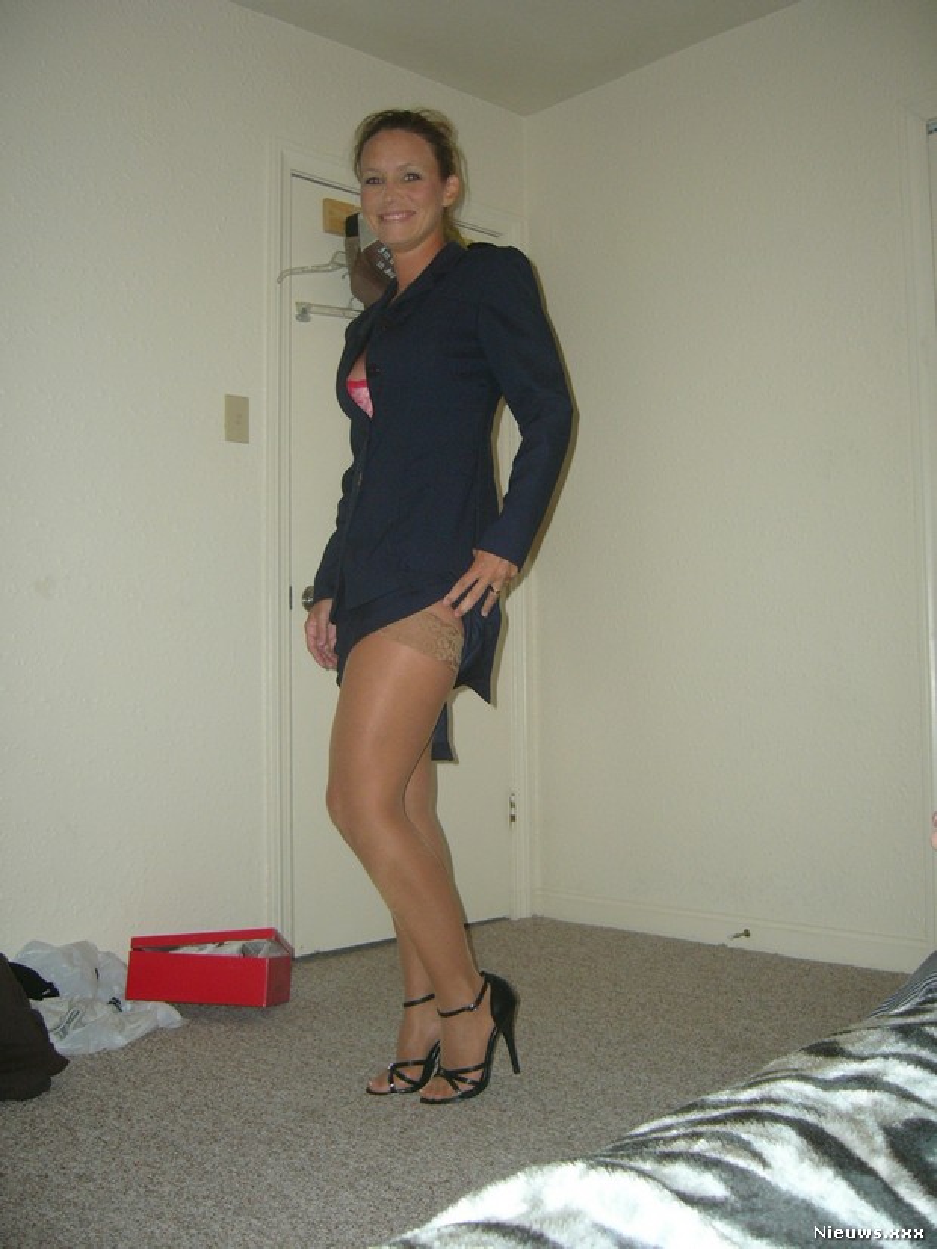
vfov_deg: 52.6
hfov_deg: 40.7
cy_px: 624
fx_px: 1264
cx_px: 468
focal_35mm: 35
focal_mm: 5.8
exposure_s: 1/60
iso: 150
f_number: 2.8
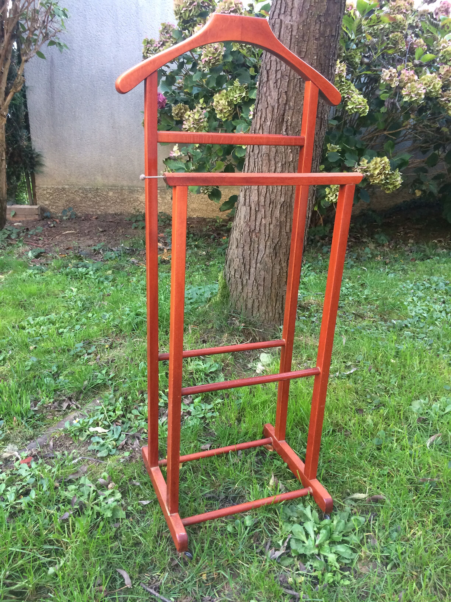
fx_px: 504
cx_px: 226
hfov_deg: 48.2
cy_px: 301
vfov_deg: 61.7
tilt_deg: -20.2
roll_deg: +0.3
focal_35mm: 29
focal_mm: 4.15
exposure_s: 1/33
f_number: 2.2
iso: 64
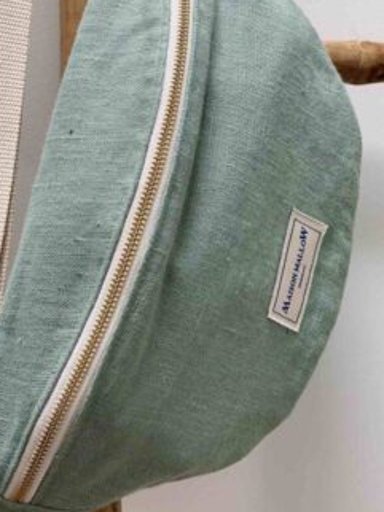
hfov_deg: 21.3
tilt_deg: -0.8
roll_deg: +0.3
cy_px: 192
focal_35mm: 69
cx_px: 159
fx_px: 1022
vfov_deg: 28.1
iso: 40
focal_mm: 6
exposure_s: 1/122
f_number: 2
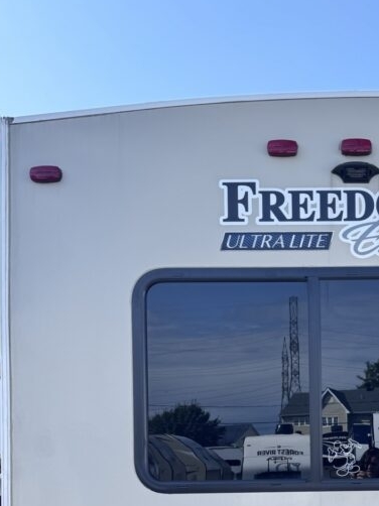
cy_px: 456
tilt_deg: +1.9
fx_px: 716
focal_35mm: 49
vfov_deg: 36.5
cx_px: 362
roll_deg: +1.7
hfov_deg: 28.2
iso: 80
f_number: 1.78
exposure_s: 1/1560
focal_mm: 6.76
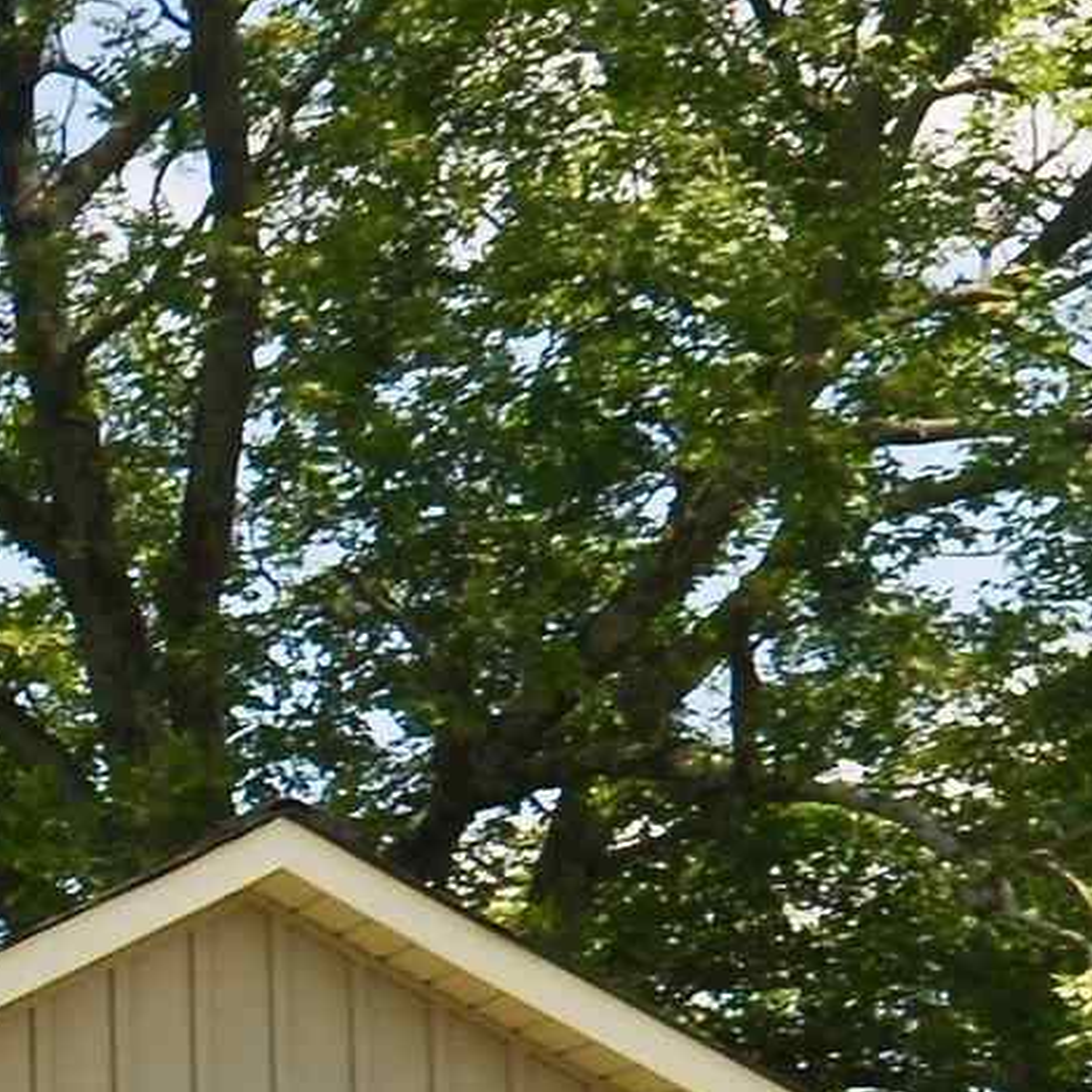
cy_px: 1354
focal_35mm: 201
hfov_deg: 8.1
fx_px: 7174
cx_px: -1403
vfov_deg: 8.6
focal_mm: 24
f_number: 9
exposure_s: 1/320
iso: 200
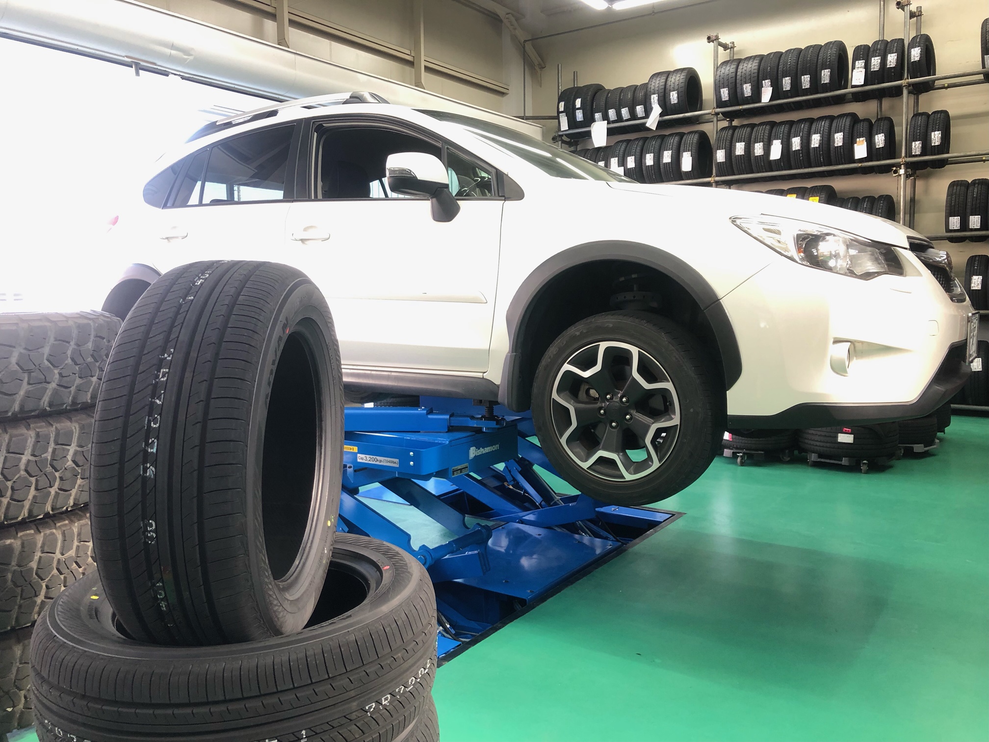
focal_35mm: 28
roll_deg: -0.7
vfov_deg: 49.7
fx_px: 800
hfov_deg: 63.4
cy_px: 371
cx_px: 494
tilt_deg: -4.3
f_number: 1.8
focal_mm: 3.99
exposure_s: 1/33
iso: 40
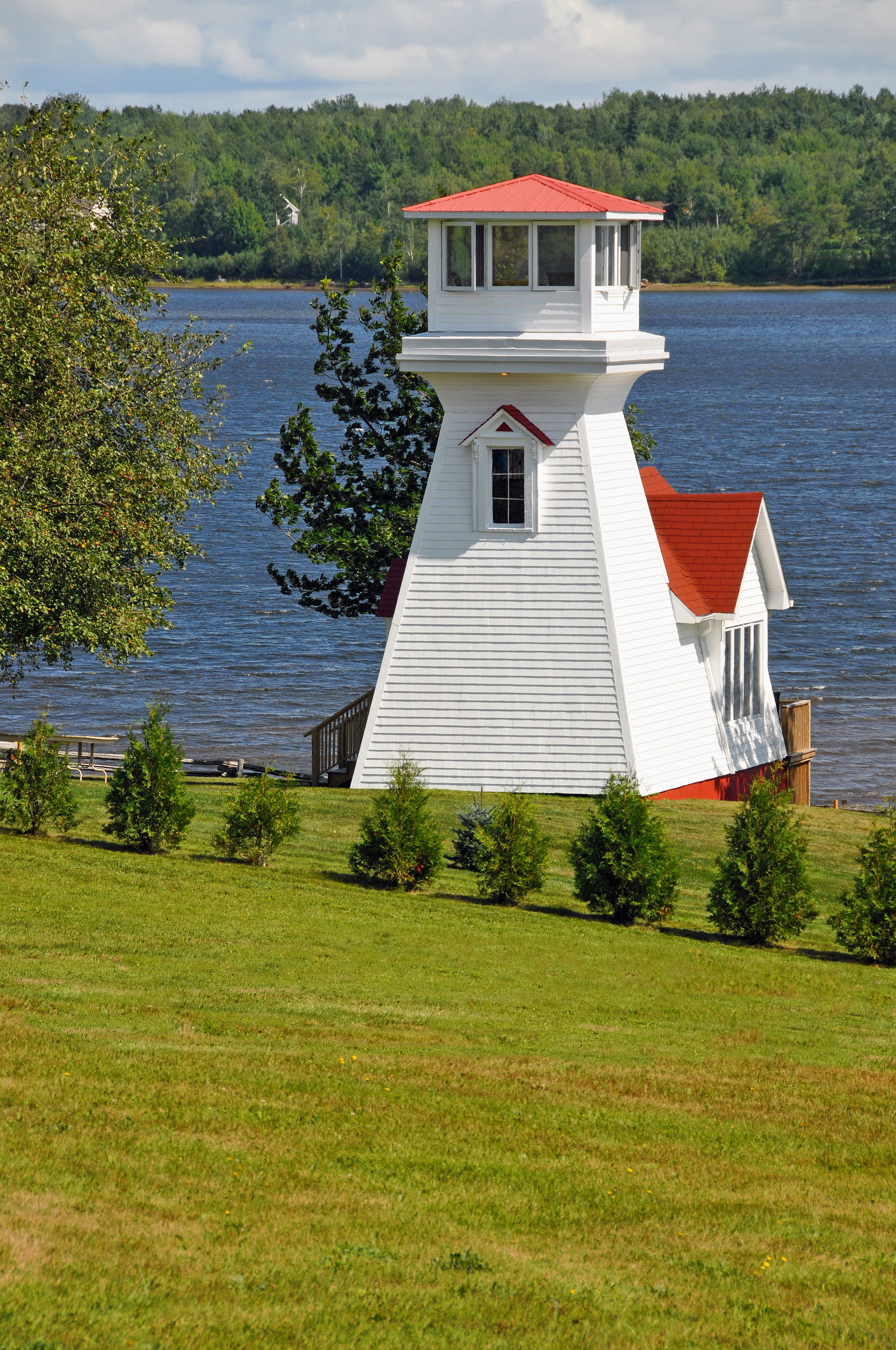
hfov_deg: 7.0
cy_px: 675
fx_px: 7299
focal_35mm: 195
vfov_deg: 10.6
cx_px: 448
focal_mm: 130
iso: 200
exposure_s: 1/400
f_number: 10
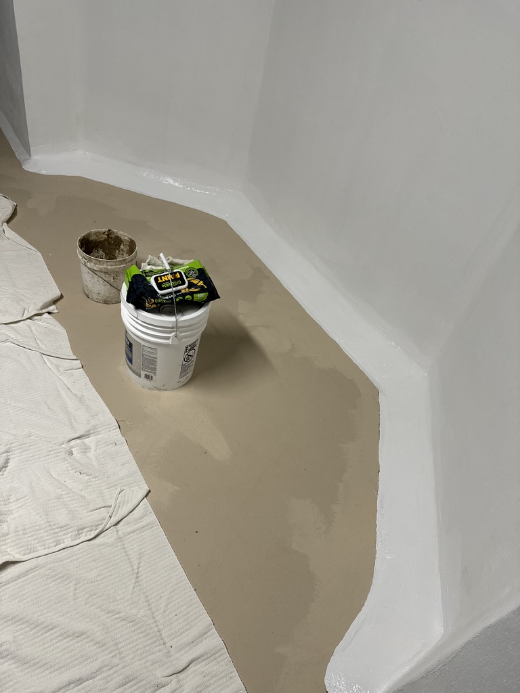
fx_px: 481
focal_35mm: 24
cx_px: 260
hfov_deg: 56.8
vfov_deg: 71.6
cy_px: 346
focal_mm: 6.86
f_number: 1.78
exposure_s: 1/120
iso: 160
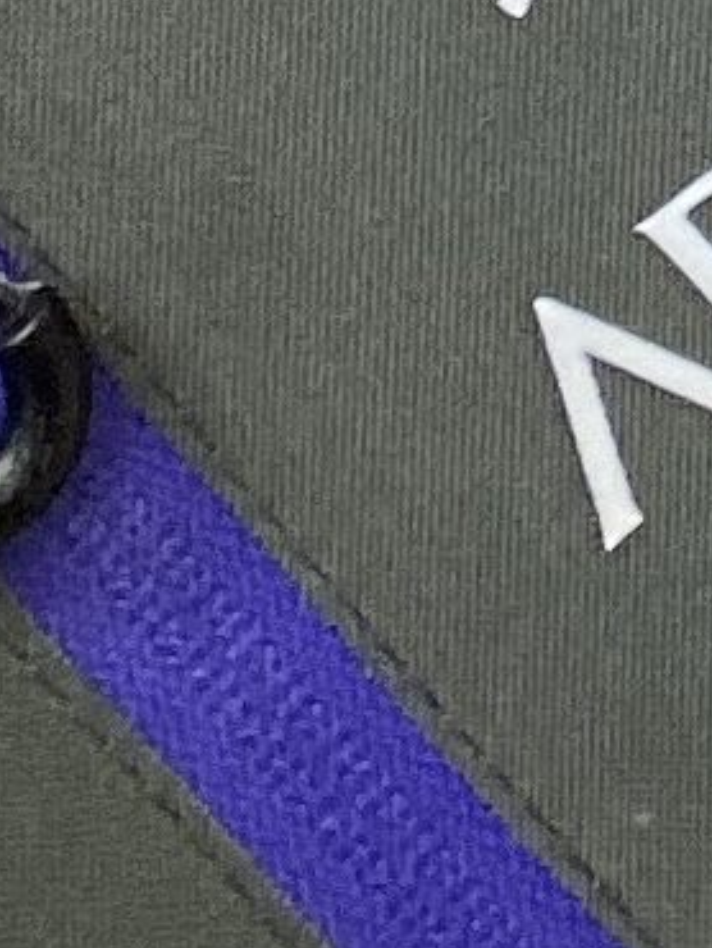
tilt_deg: -15.0
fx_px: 1945
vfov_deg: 25.1
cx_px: 896
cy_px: -143
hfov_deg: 19.3
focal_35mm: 71
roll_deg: +32.4
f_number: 1.8
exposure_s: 1/121
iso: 100
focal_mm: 4.25
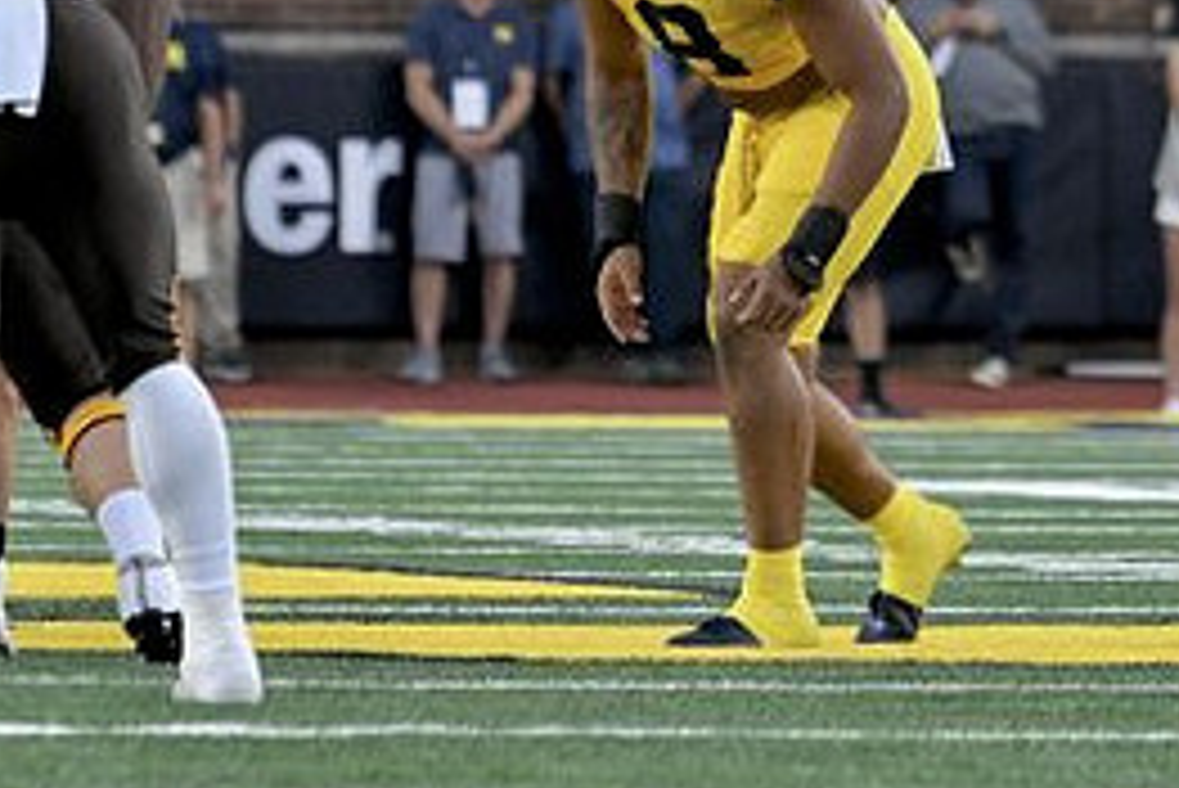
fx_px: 31522
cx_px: 765
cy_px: 7
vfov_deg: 1.4
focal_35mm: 962
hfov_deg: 2.1
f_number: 5.6
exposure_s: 1/1000
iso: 3200
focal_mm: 290
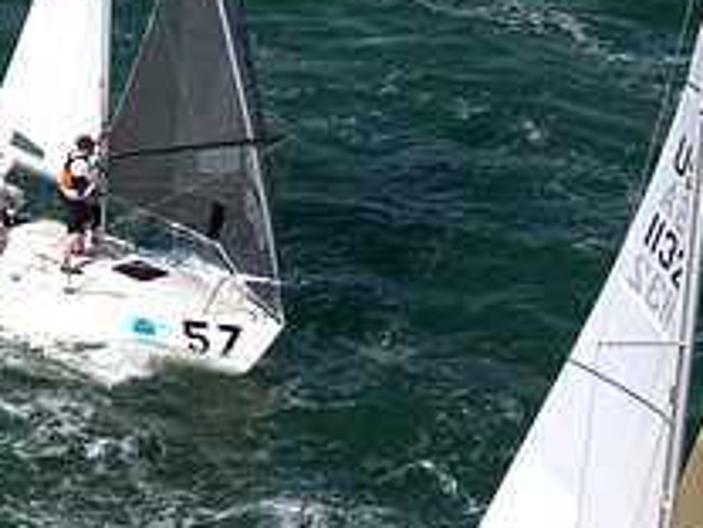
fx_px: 2721
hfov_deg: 14.5
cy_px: 93
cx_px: 37
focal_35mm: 134
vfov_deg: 11.0
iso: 100
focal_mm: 8.6
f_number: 3.8
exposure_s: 1/2000
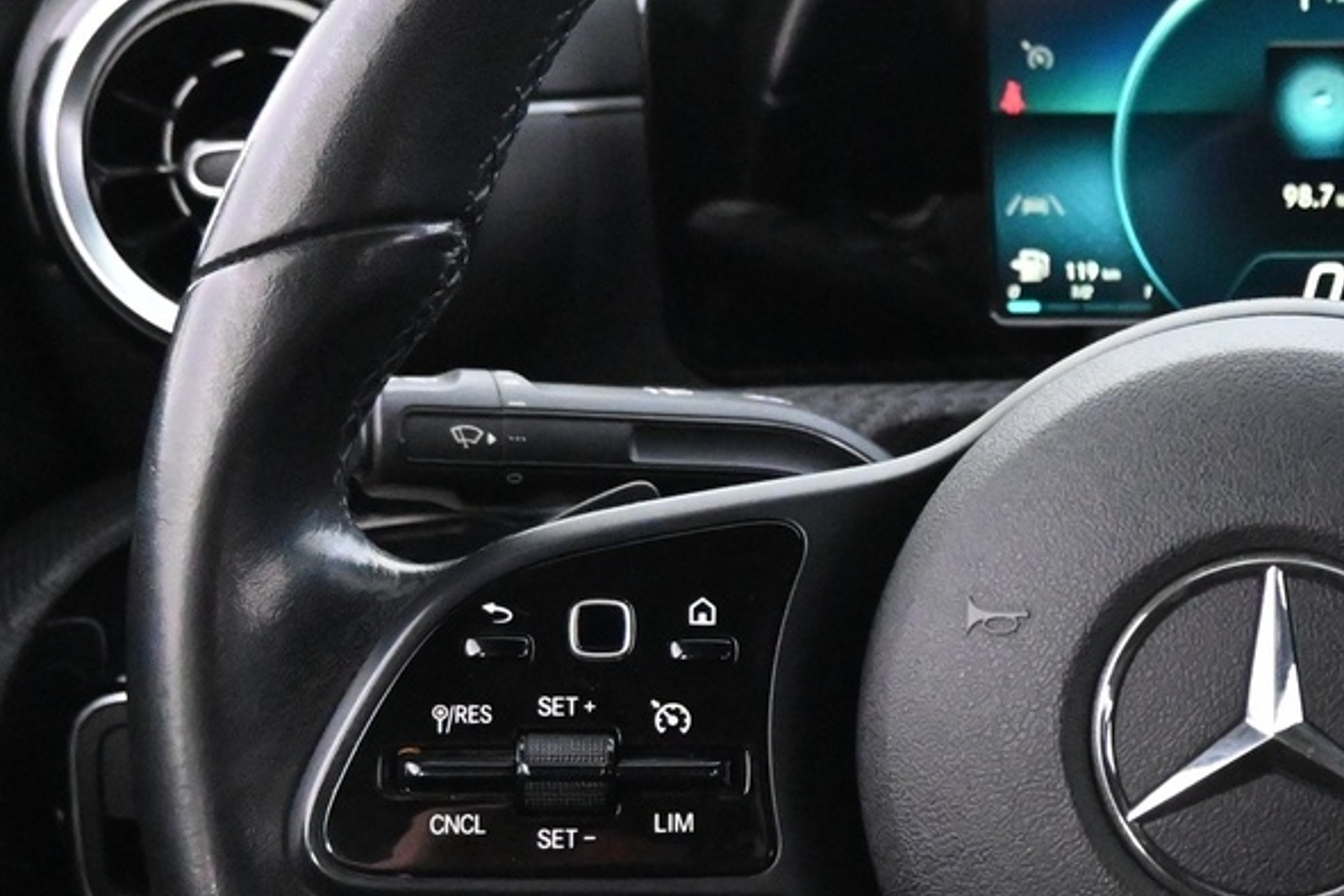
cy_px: 641
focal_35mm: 74
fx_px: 2762
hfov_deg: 25.9
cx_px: 1353
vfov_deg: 18.3
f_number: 3.5
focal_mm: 18
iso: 8000
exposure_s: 1/30
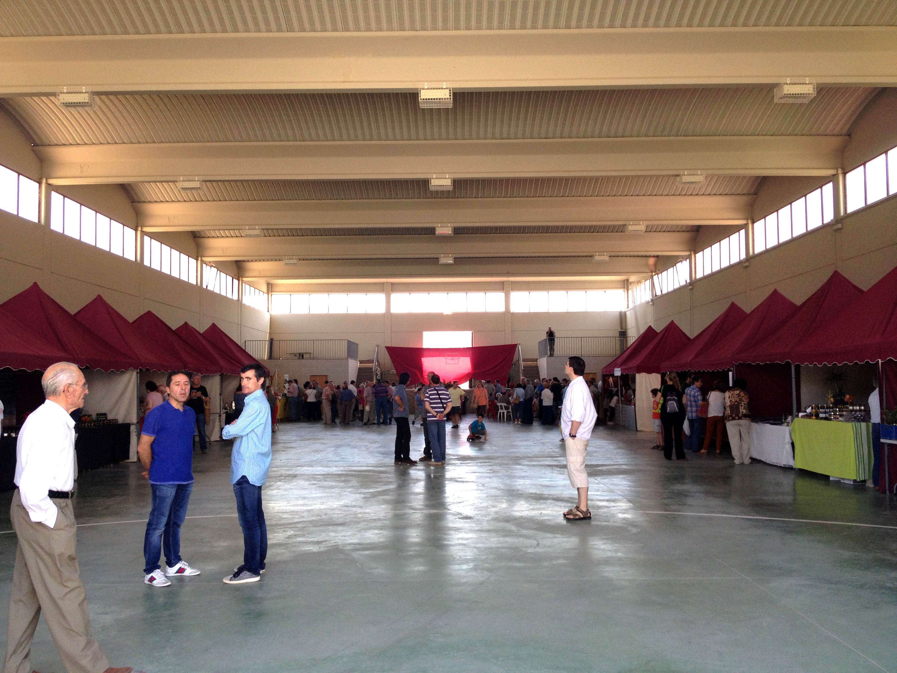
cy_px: 336
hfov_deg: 52.6
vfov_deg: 40.7
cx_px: 448
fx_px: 907
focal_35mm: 35
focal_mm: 4.28
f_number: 2.4
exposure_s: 1/120
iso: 64
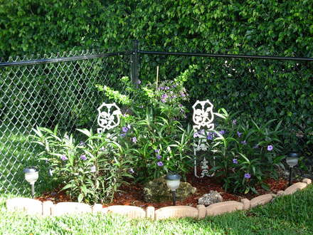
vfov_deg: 22.9
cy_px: 118
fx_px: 579
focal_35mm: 64
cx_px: 156
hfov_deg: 30.3
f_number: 3.4
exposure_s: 1/76.1
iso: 79
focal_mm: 10.5
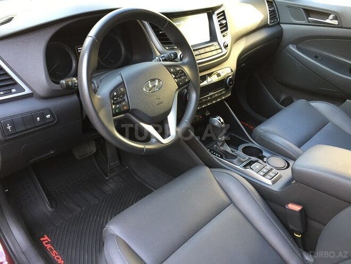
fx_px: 294
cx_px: 176
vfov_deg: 48.2
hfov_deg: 61.7
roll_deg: -2.7
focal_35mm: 29
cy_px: 132
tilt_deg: -31.8
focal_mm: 4.15
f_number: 2.2
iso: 80
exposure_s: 1/33
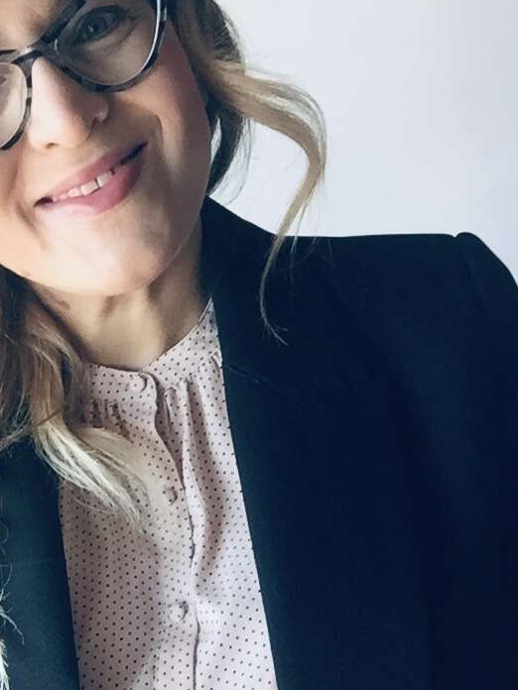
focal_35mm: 57
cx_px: 103
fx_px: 1137
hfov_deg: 25.2
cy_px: 482
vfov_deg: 33.4
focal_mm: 2.65
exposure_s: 1/33
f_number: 2.2
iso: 32
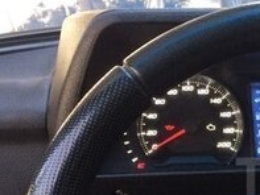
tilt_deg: -29.1
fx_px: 729
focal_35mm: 97
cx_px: 371
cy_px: 177
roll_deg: -4.4
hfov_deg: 18.3
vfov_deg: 15.1
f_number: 2.2
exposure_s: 1/33
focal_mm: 4.15
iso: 50
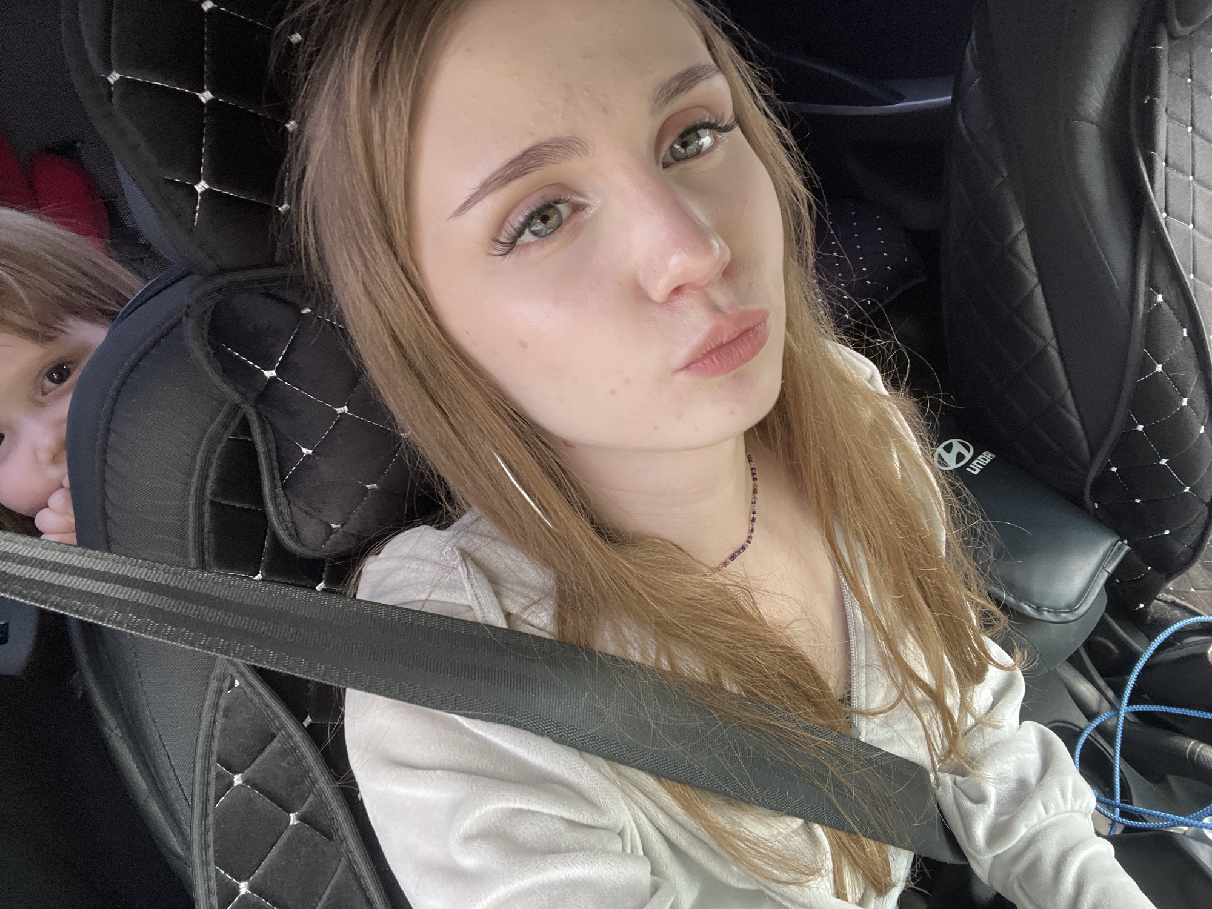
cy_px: 454
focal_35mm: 23
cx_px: 606
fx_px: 805
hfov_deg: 73.9
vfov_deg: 58.9
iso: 100
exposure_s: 1/103
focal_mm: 2.71
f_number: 2.2
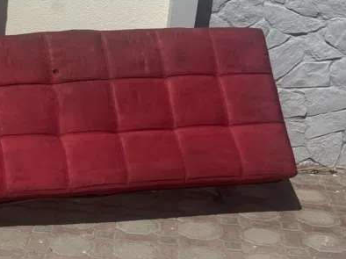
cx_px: 80
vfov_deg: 18.9
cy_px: 105
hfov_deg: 24.7
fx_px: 779
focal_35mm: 78
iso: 80
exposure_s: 1/15385
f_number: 1.78
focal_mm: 6.76
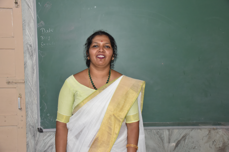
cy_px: 76
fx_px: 248
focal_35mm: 39
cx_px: 114
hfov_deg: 49.6
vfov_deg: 34.2
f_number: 3.8
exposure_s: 1/60
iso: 800
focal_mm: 26
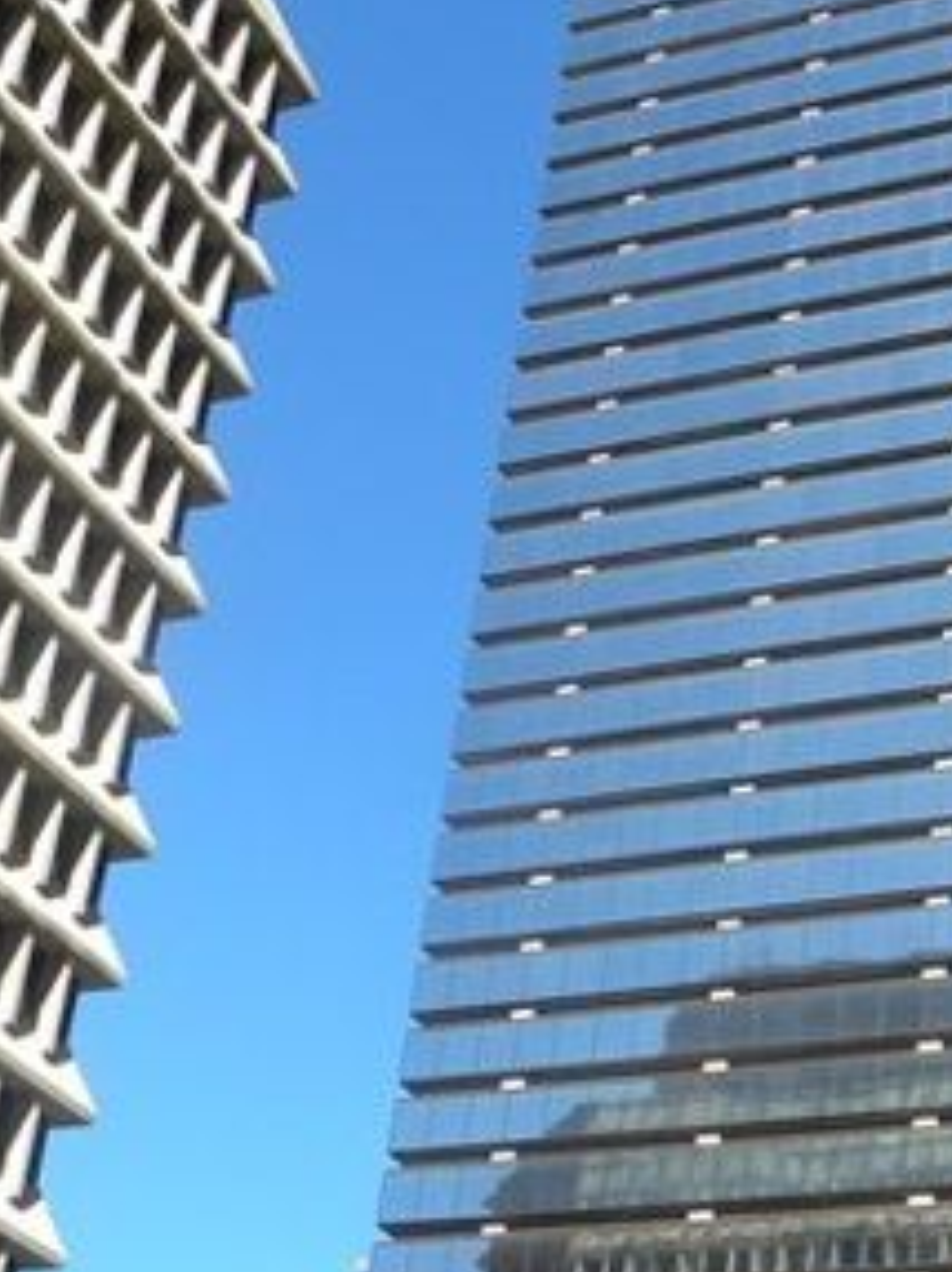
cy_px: 869
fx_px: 2828
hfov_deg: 18.9
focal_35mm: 77
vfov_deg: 25.2
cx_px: 774
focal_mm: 5.9
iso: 64
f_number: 5
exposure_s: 1/199
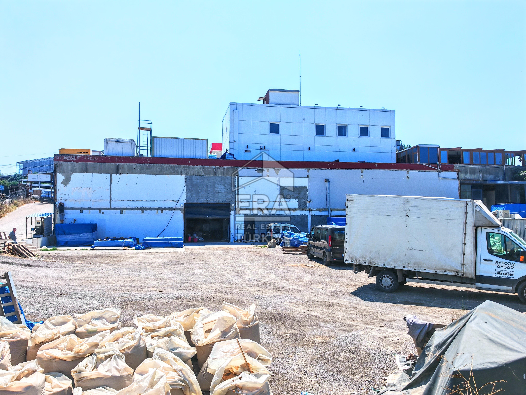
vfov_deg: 51.4
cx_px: 263
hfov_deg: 65.3
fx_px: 410
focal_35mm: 27
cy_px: 198
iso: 50
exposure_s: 1/1700
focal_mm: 6.83
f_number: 2
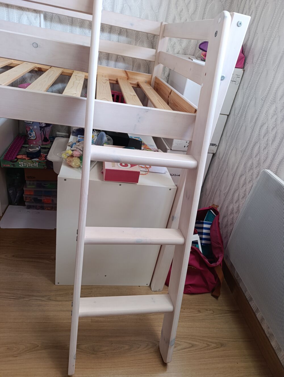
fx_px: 251
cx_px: 142
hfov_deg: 59.0
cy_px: 188
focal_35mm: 23
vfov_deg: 73.8
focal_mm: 6.14
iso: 1000
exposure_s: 1/50
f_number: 1.6
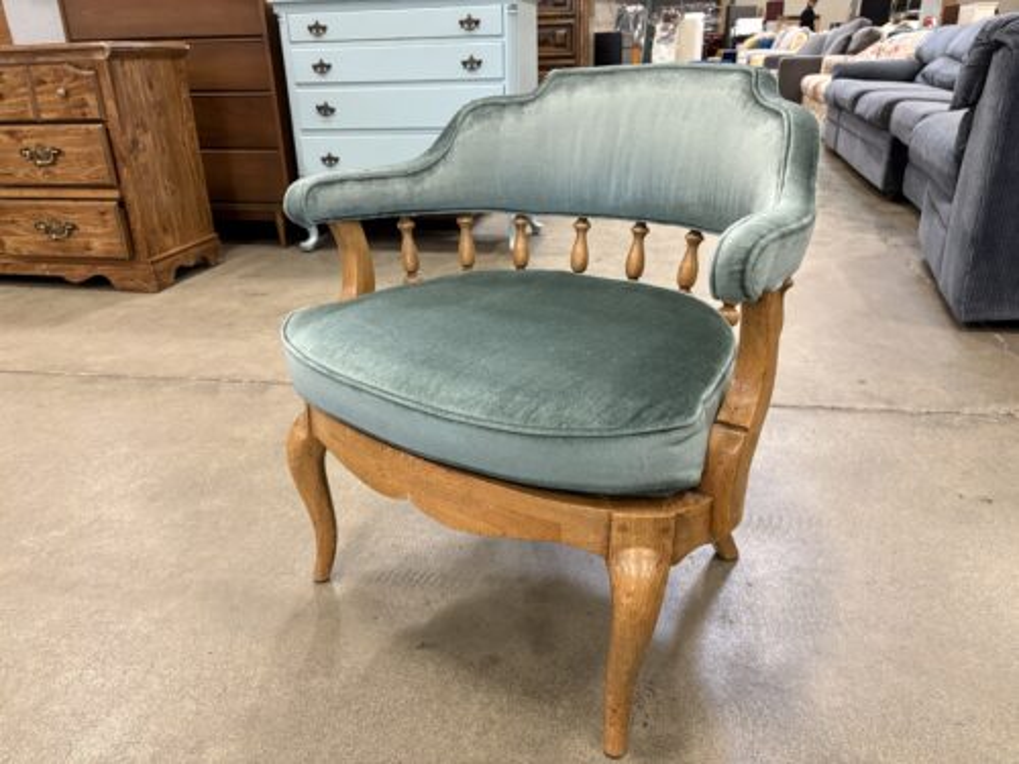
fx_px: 765
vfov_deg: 53.1
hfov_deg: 67.3
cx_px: 510
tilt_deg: -22.7
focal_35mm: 26
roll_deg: +1.0
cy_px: 382
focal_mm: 5.96
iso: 320
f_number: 1.6
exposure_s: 1/60
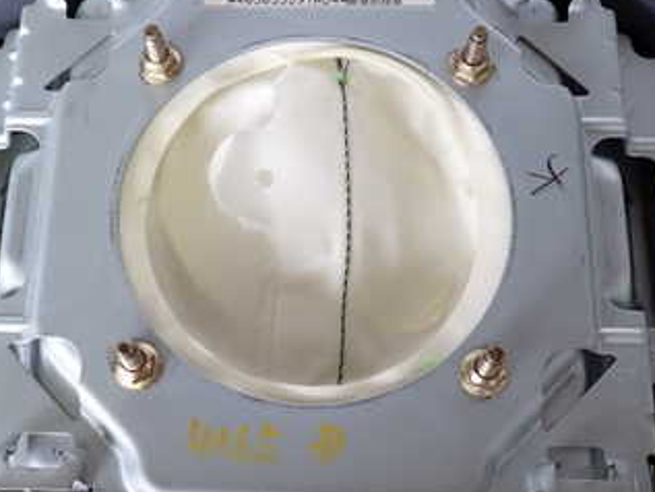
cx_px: 279
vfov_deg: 27.5
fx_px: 1003
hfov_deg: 36.1
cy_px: 252
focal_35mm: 53
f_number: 2.2
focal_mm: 5.05
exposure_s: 1/60
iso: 200
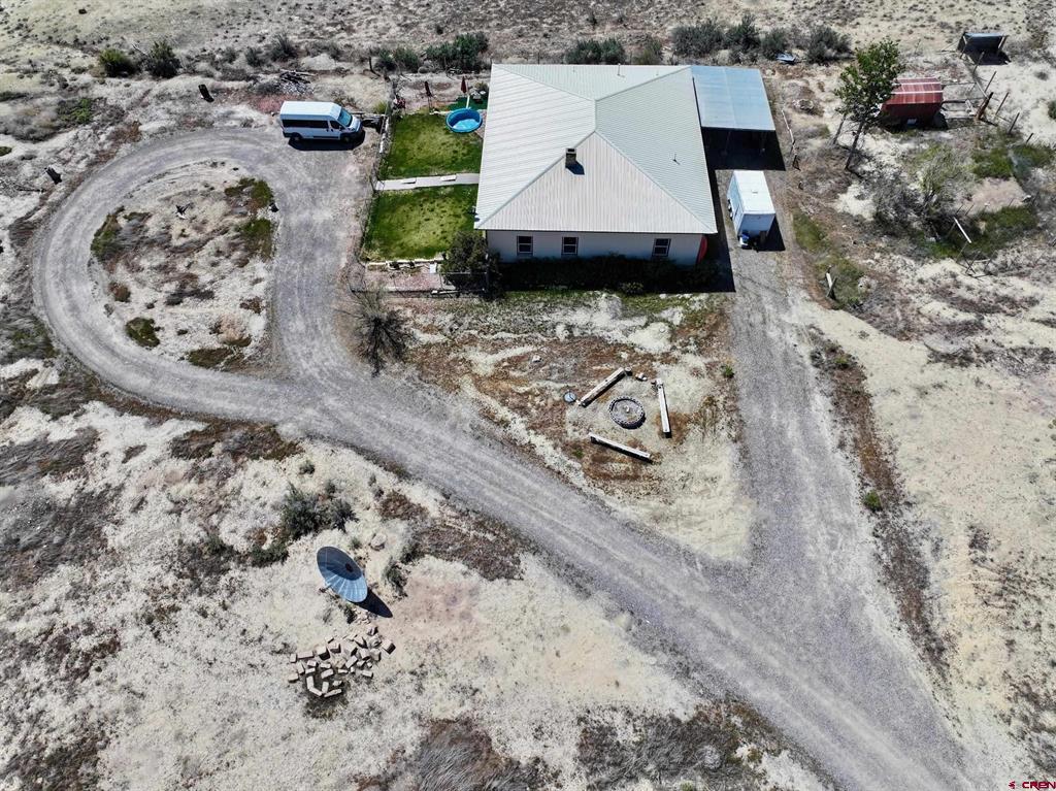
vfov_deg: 56.8
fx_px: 732
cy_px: 396
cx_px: 528
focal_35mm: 24
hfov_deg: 71.6
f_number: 2.8
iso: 110
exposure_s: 1/2000
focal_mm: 12.29
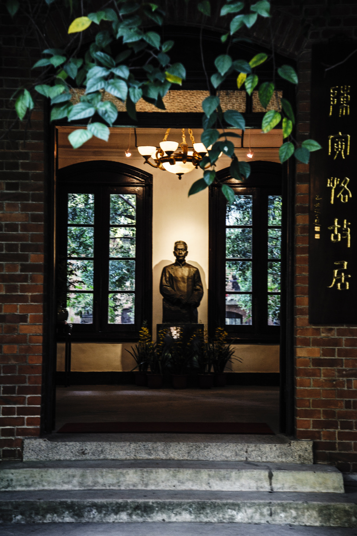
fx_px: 1073
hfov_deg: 18.9
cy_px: 268
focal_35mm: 72
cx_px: 178
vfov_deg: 28.1
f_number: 6.3
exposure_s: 1/20
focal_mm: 72
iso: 320
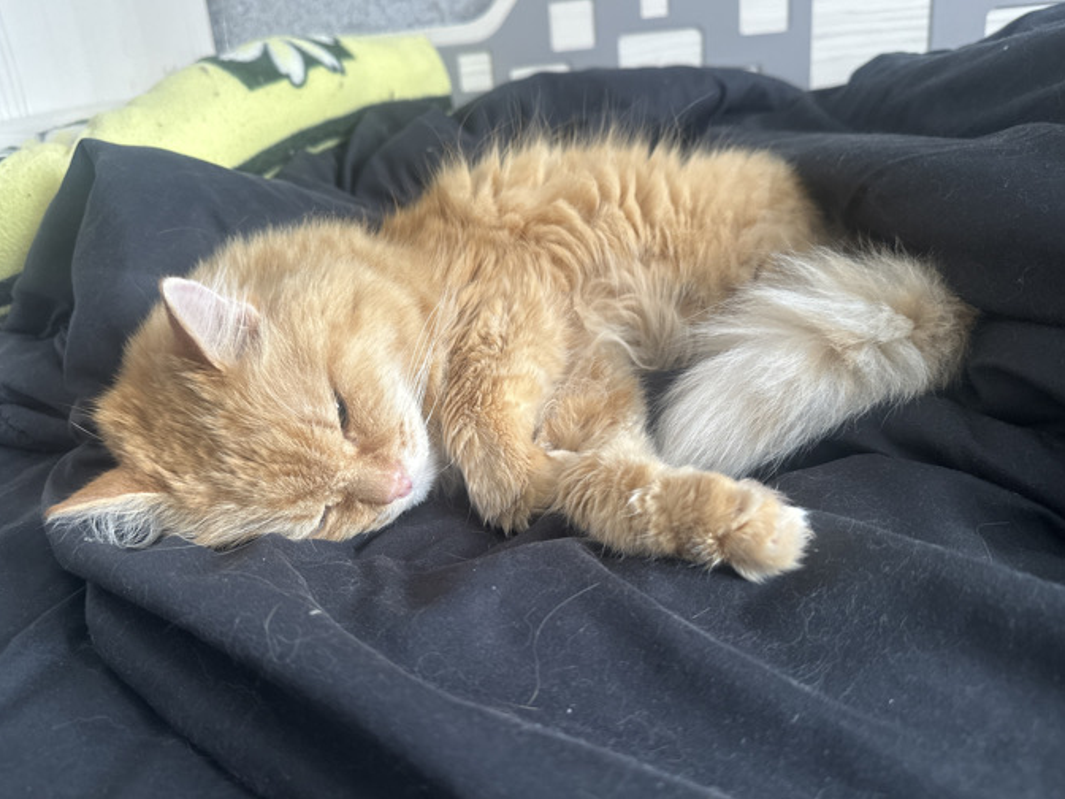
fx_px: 769
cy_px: 391
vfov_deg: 54.9
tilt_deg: -18.7
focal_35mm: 25
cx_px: 537
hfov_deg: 69.4
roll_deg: +4.8
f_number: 1.78
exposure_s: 1/60
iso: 250
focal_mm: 6.86
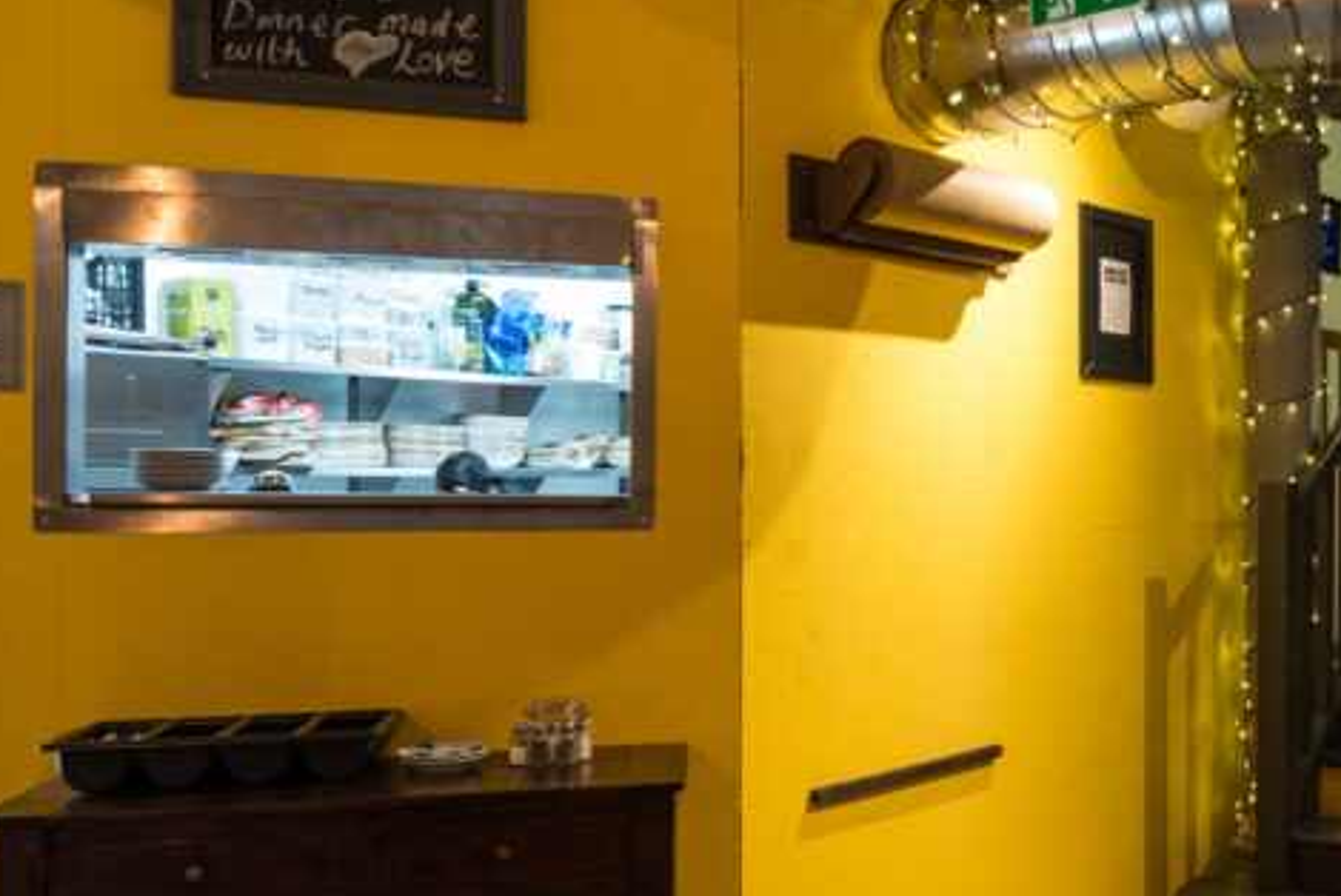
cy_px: 479
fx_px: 1565
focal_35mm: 42
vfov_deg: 31.9
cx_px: 1235
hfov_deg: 42.1
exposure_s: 1.6
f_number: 9
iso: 100
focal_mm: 19
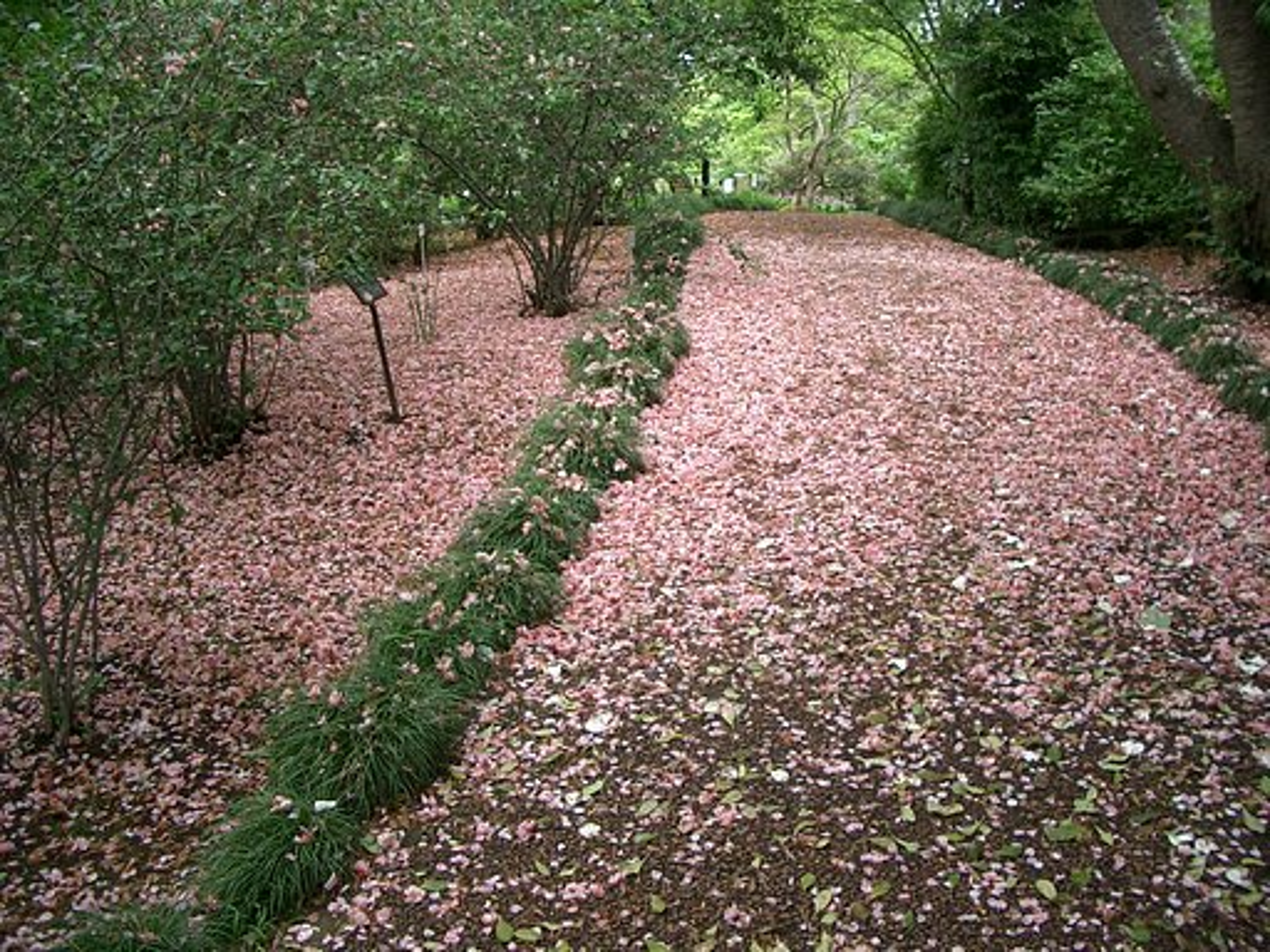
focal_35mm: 35
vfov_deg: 40.7
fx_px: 1284
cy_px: 476
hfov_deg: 52.6
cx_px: 635
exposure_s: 1/125
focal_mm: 5.8
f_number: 2.6
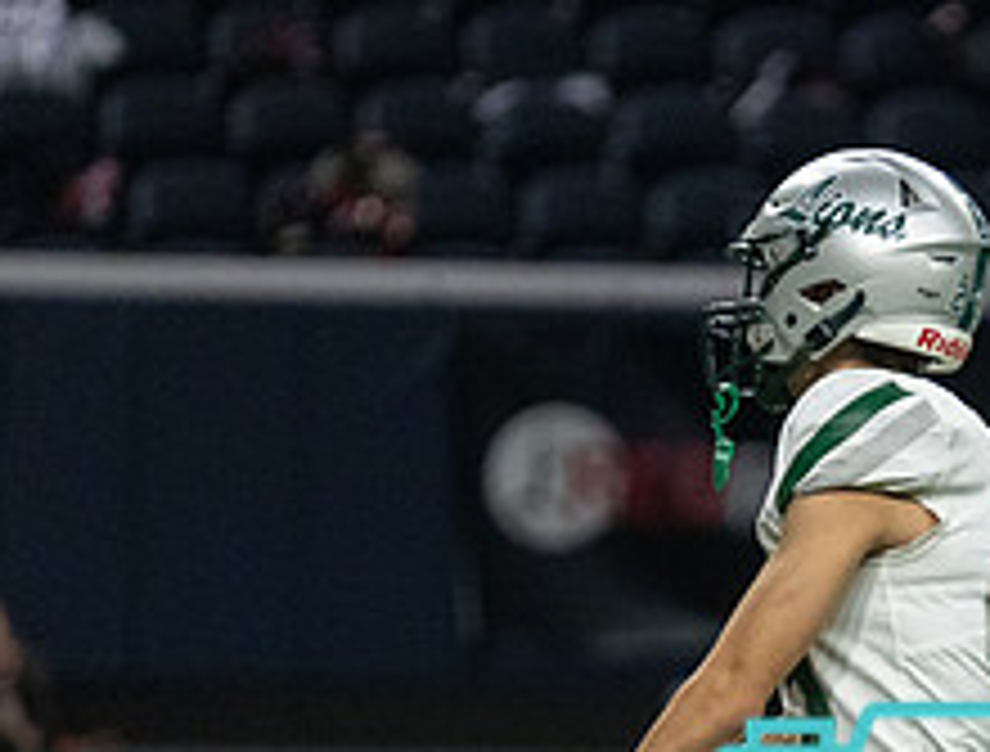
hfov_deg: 3.2
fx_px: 17522
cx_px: 1107
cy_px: 931
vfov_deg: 2.5
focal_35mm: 610
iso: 4000
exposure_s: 1/1000
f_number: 2.8
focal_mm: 192
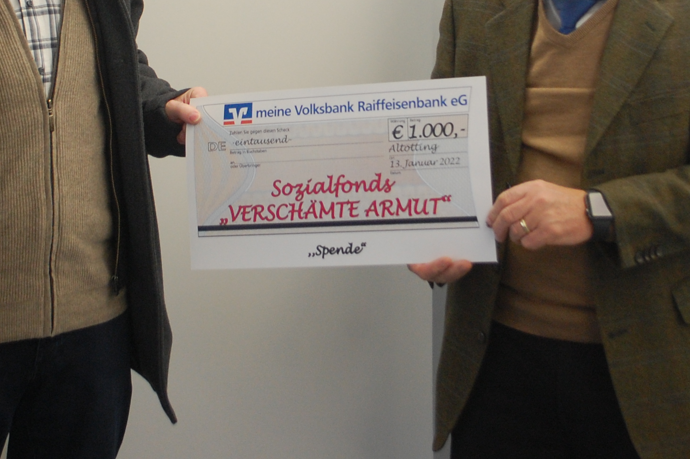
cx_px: 321
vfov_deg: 16.7
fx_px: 1532
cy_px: -1
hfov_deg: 25.4
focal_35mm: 80
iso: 720
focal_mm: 26
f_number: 4.5
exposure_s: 1/30
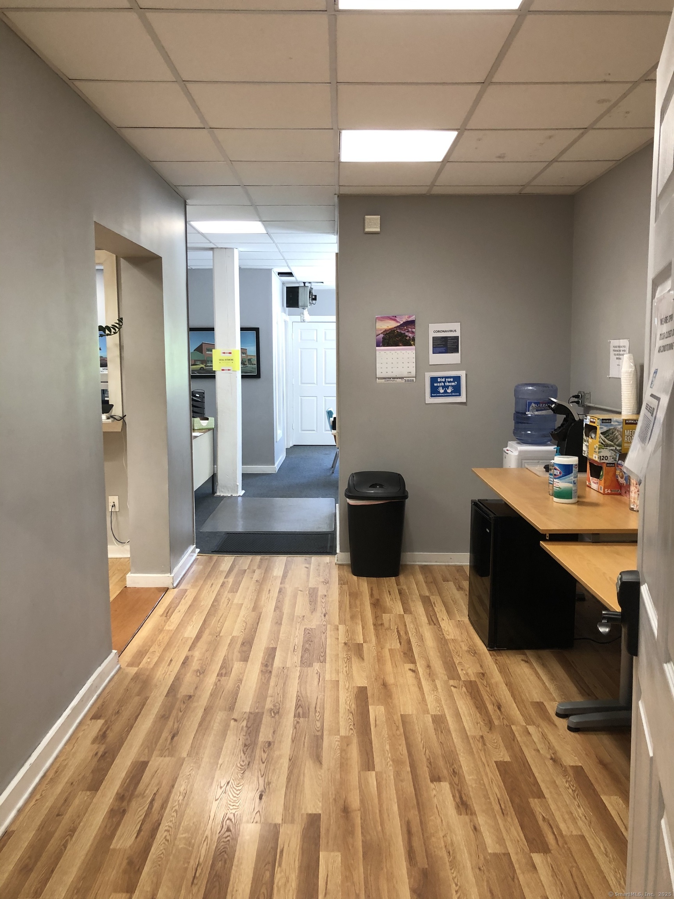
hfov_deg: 49.7
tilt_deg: -5.5
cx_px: 337
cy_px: 450
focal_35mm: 28
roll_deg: +0.0
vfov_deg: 63.4
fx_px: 727
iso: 40
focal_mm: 4
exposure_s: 1/20
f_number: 1.8
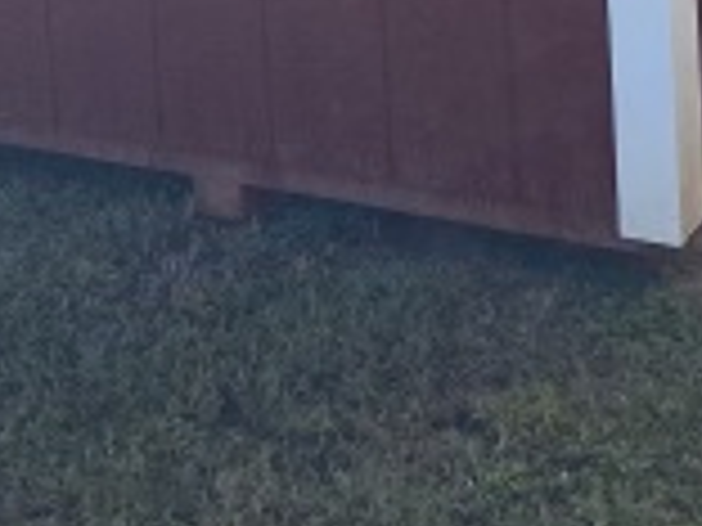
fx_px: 2170
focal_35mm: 107
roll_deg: +5.0
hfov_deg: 18.4
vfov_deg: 12.3
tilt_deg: -2.6
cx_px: 382
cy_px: -504
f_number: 1.8
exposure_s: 1/1585
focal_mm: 4.25
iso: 32
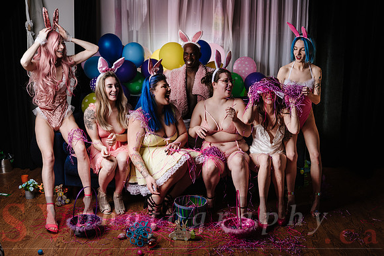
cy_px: 128
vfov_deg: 31.3
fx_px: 457
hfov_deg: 45.5
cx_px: 192
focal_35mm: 43
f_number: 4.5
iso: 64
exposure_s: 1/200
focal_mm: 42
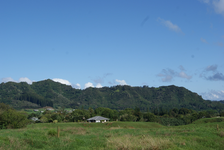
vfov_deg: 25.8
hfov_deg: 37.9
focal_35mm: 52
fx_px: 327
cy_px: 75
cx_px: 112
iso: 100
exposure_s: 1/250
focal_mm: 35
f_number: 10
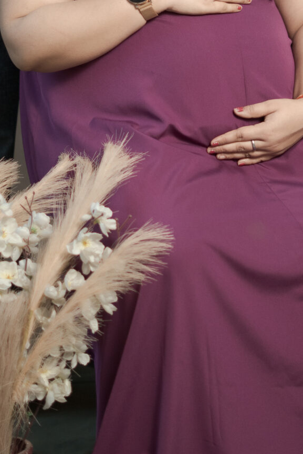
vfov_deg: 13.7
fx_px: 1868
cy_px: -9
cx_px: 184
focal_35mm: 148
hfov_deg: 9.3
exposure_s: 1/160
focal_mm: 50
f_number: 1.8
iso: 640
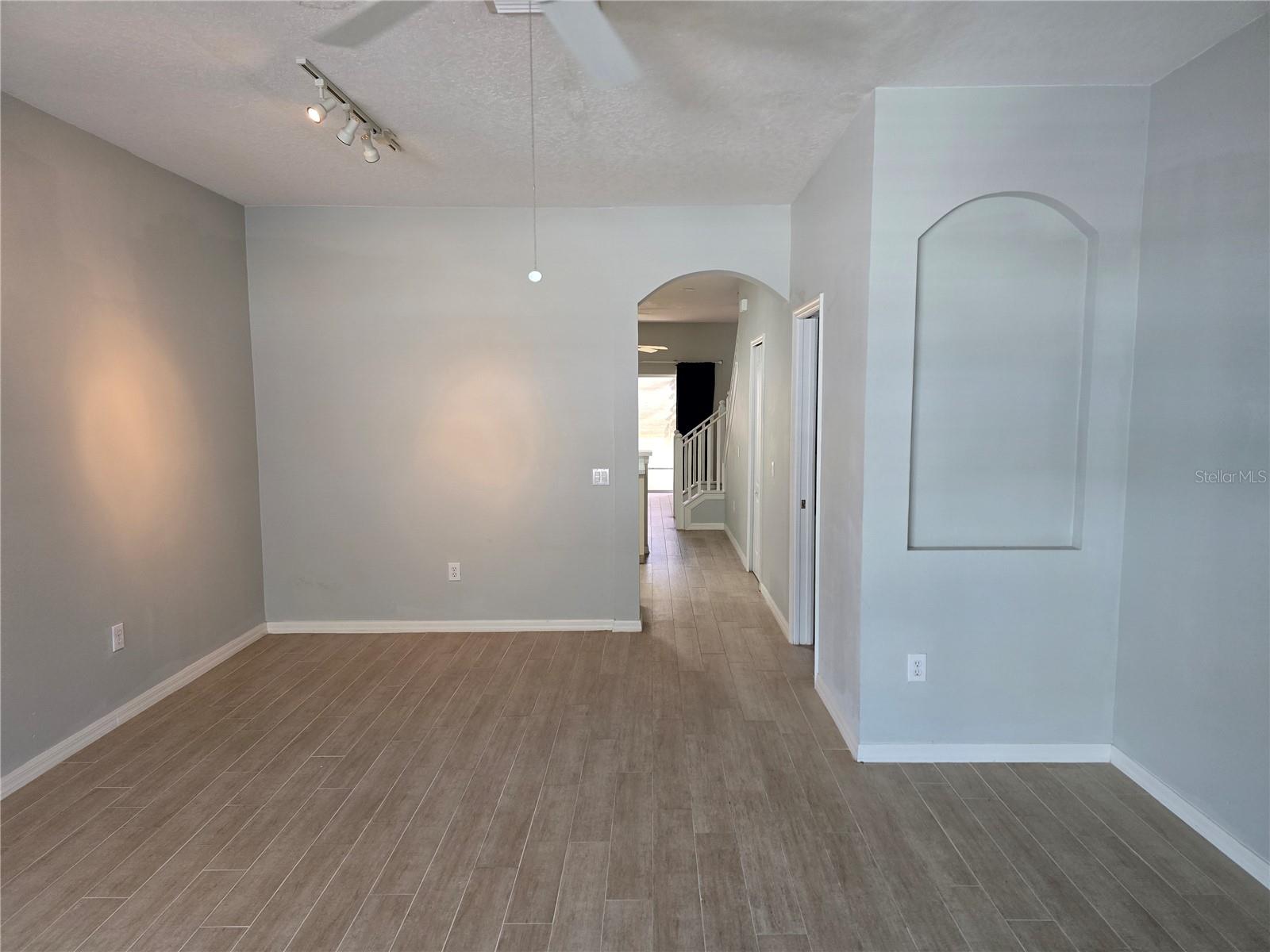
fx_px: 844
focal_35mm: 23
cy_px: 476
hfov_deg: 73.9
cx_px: 635
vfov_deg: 58.9
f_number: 1.7
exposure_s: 1/120
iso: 400
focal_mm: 6.3
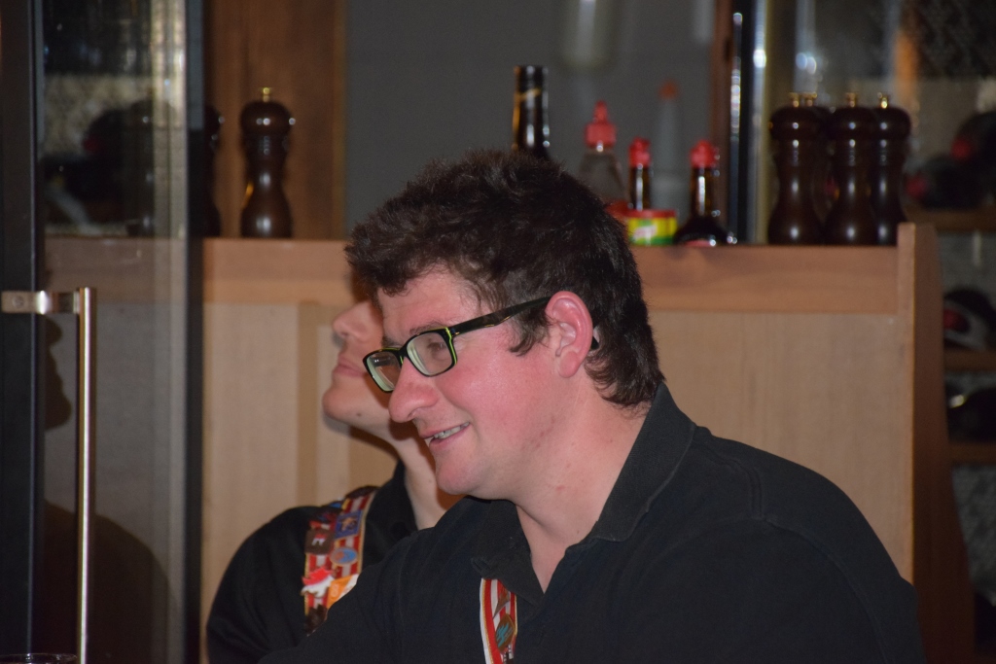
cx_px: 498
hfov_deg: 9.8
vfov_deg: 6.5
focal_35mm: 210
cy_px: 332
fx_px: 5810
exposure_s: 1/60
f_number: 5.6
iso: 3200
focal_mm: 140
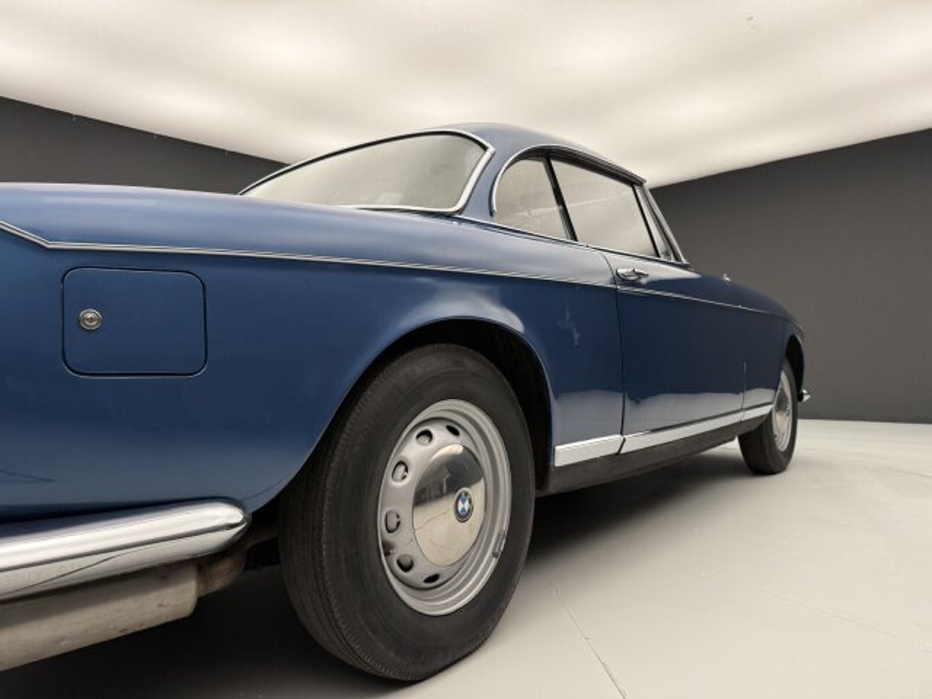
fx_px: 646
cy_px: 350
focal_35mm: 24
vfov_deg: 56.8
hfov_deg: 71.6
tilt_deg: +1.0
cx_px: 466
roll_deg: +1.7
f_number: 1.78
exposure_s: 1/99
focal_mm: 6.76
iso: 200
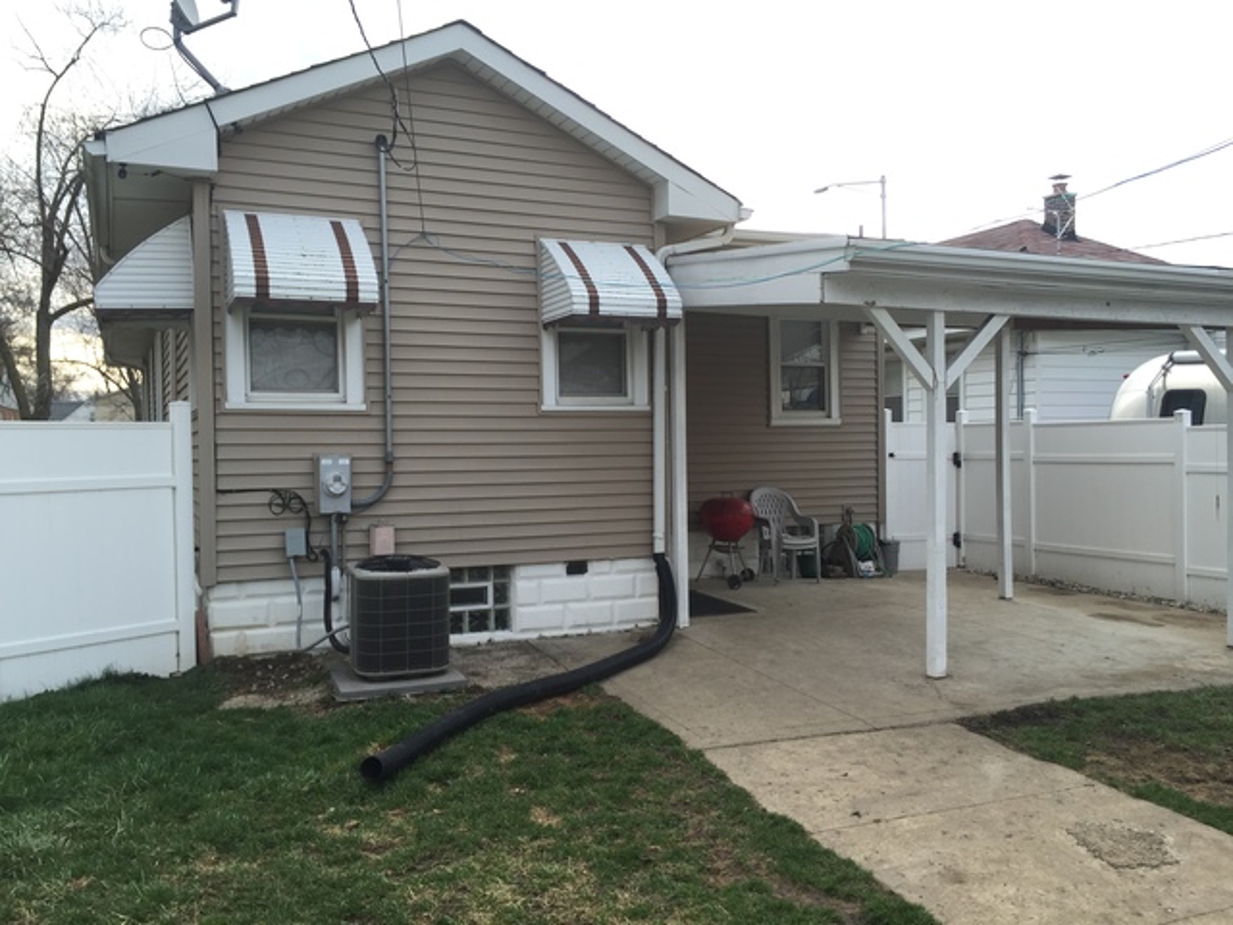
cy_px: 462
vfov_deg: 48.2
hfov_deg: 61.7
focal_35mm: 29
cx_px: 616
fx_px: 1033
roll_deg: +1.5
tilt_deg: -1.0
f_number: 2.2
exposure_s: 1/399
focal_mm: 4.15
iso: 32
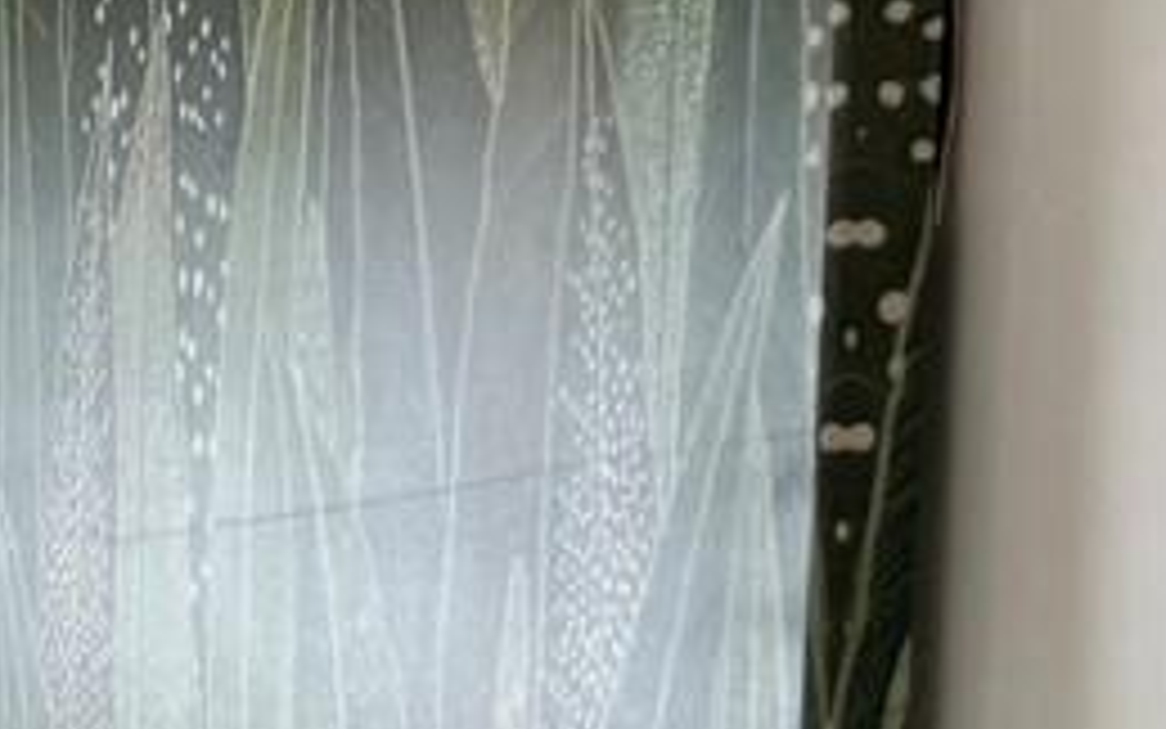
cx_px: -2048
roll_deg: +1.5
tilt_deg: -8.3
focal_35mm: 157
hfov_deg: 10.5
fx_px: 4990
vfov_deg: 8.1
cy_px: 1305
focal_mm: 6.76
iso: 100
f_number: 1.78
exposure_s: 1/121
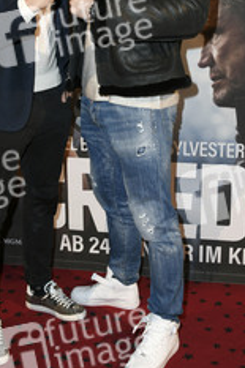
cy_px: 109
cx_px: 117
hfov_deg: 24.6
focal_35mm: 55
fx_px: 562
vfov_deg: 35.7
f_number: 6.3
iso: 500
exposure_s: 1/125
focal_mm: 32
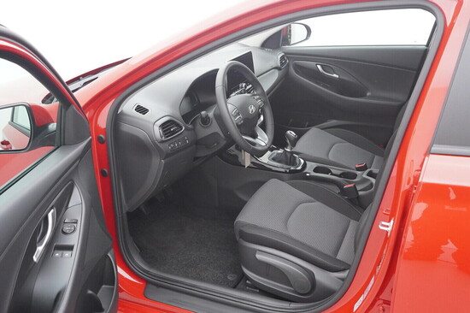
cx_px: 235
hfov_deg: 53.2
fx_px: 470
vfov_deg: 36.8
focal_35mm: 36
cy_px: 156
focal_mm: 24
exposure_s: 1/160
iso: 3200
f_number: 6.3
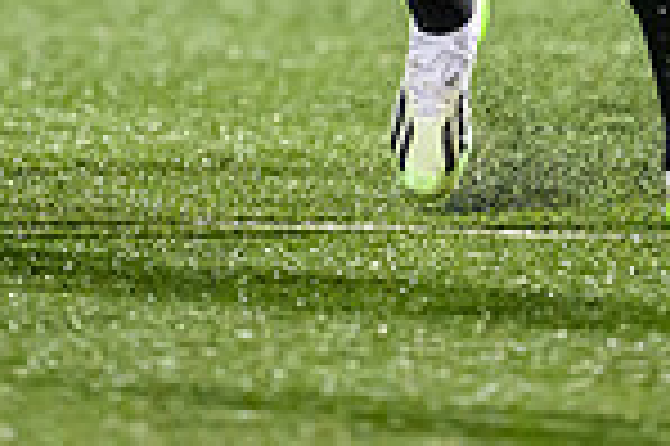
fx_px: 37516
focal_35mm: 2018
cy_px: -579
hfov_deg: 1.0
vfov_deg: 0.7
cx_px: 403
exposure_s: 1/1000
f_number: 3.2
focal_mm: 400
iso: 6400
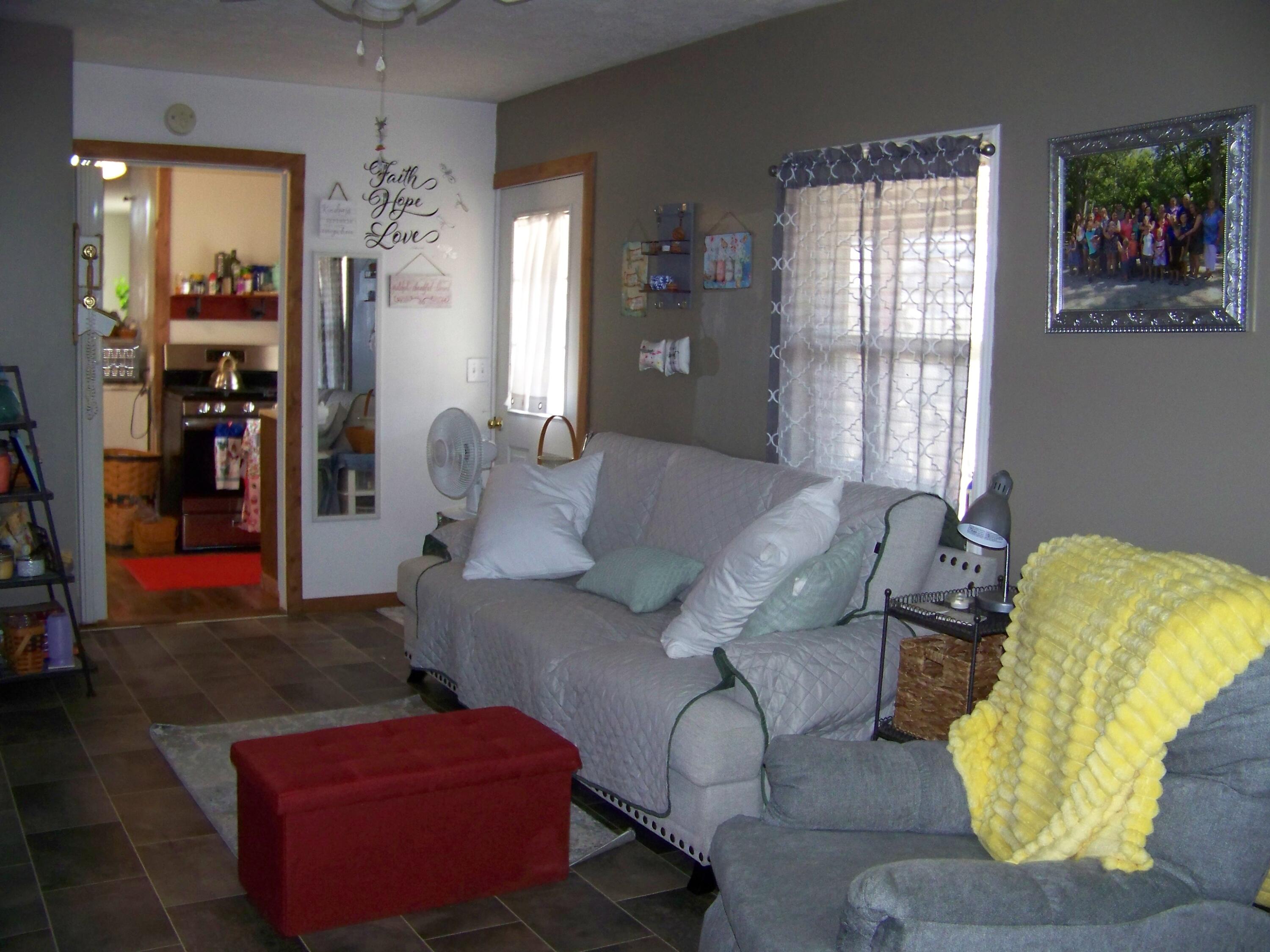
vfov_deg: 39.7
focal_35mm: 36
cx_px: 635
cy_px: 476
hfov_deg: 51.4
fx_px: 1321
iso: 200
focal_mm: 5.85
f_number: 2.8
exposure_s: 1/30
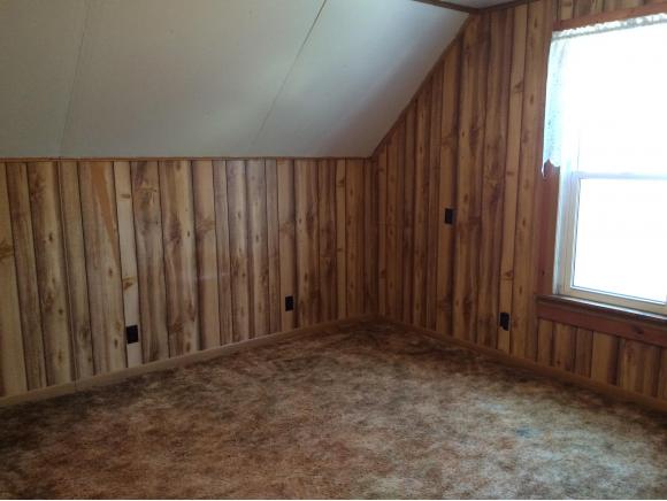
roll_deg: +0.3
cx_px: 334
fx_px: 559
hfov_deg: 61.6
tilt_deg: -9.3
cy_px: 250
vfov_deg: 48.3
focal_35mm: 29
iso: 250
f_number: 2.2
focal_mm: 4.15
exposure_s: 1/30
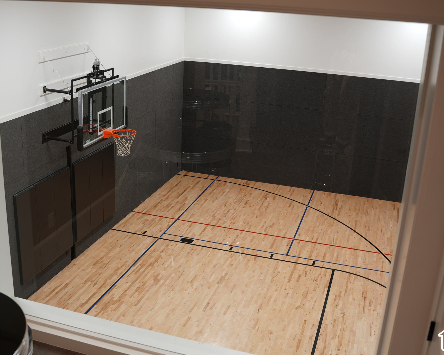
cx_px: 203
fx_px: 539
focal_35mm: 41
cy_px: 177
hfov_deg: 44.8
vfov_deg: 36.5
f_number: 2.8
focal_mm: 24
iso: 80
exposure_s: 1/30
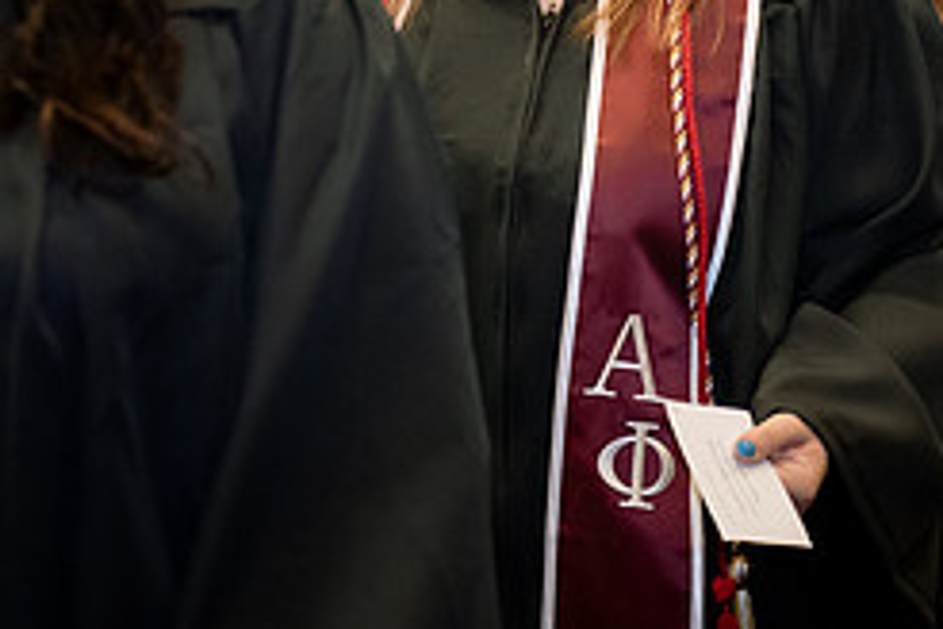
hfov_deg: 12.4
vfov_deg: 8.3
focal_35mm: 165
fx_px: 4322
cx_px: 652
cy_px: -79
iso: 1600
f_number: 3.5
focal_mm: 70
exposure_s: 1/200
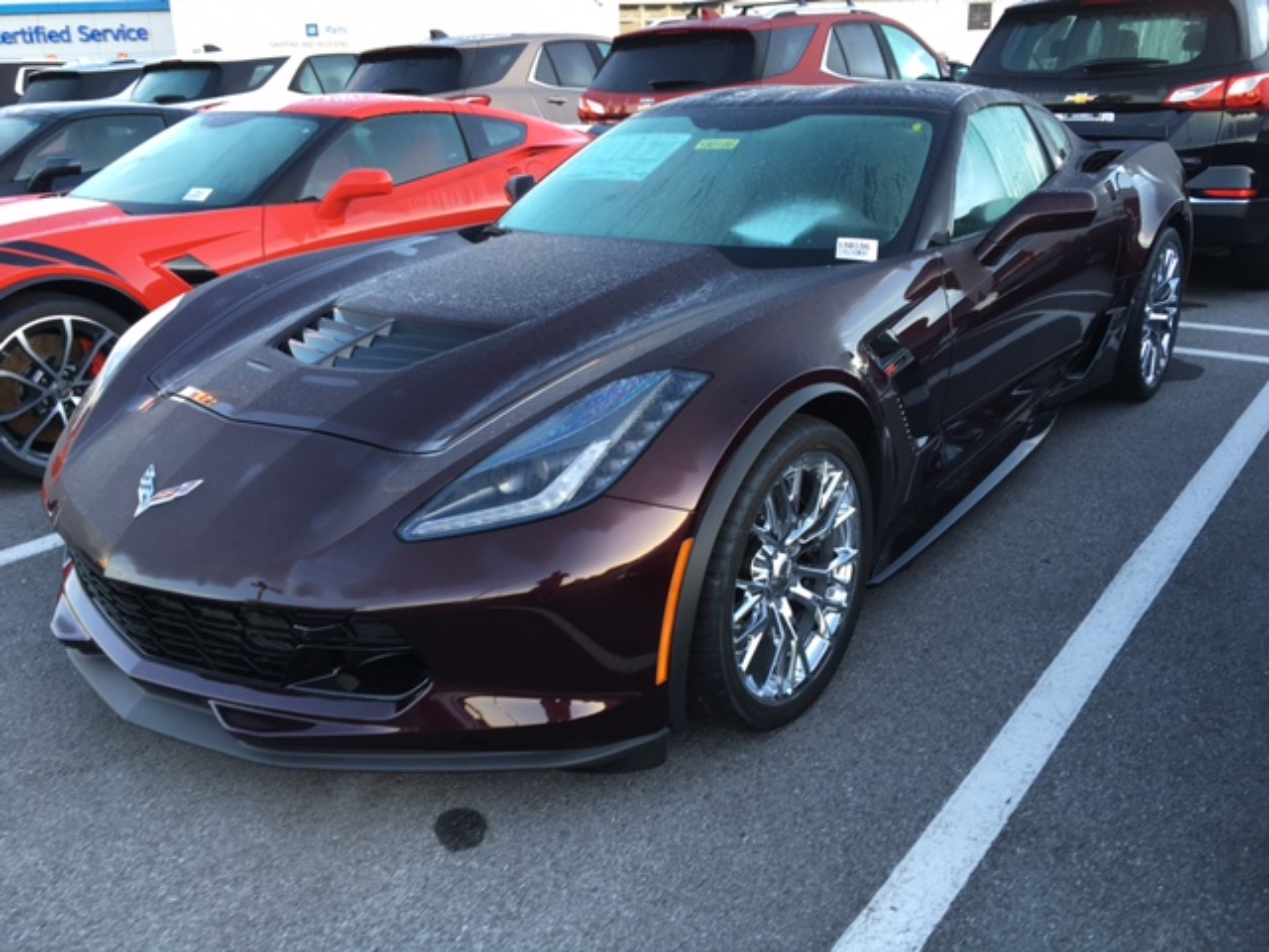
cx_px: 634
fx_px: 1063
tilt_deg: -17.8
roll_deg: +2.0
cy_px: 476
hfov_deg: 61.7
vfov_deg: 48.2
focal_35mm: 29
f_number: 2.2
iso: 32
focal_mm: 4.15
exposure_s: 1/60
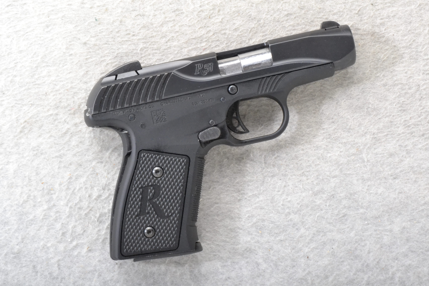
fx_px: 858
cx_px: 214
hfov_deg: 28.1
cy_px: 143
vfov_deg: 18.9
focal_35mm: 72
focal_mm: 48
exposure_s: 1/160
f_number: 20
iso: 3200
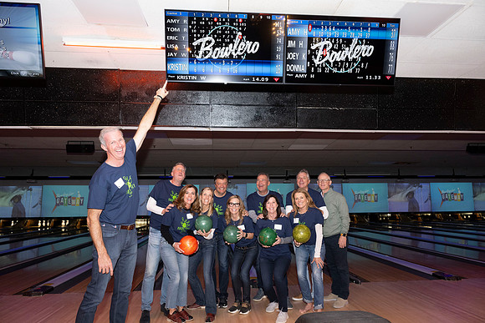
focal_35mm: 24
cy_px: 162
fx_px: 323
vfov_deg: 53.2
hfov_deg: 73.7
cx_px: 242
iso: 1600
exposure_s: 1/60
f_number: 5.6
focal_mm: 24
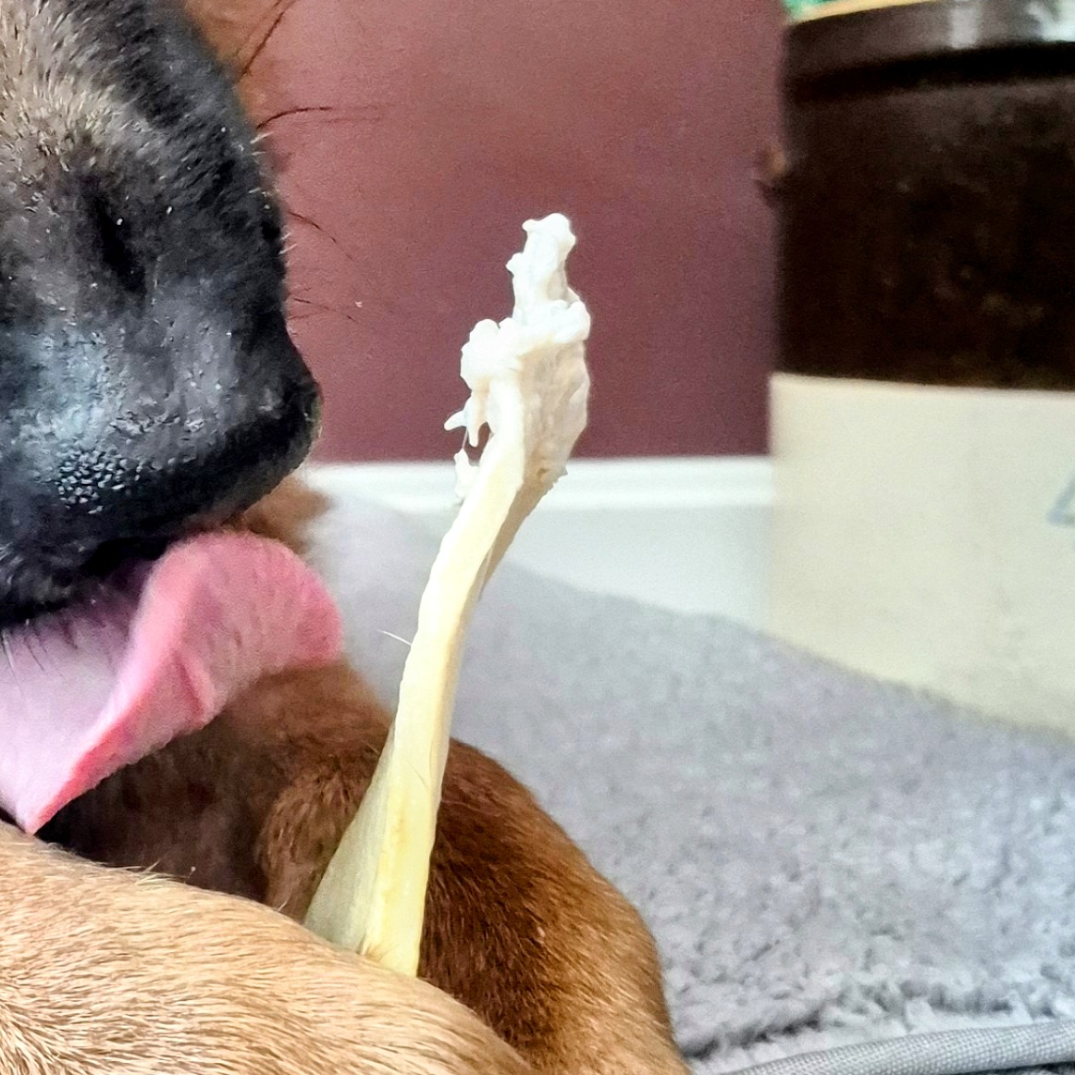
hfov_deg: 23.3
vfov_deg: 24.6
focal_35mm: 70
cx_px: -86
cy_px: 409
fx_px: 2459
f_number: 1.8
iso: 1000
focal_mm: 5.4
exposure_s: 1/120
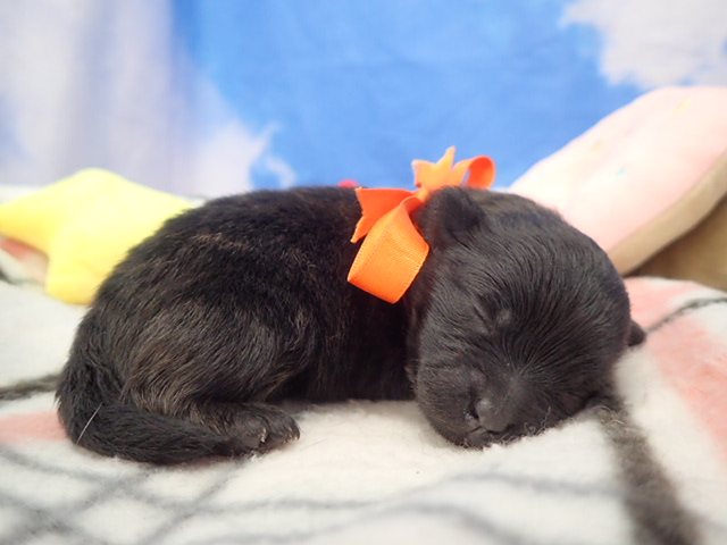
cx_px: 364
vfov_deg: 54.9
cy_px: 272
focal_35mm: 25
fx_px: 525
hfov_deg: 69.4
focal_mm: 4.5
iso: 400
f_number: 2
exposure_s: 1/80
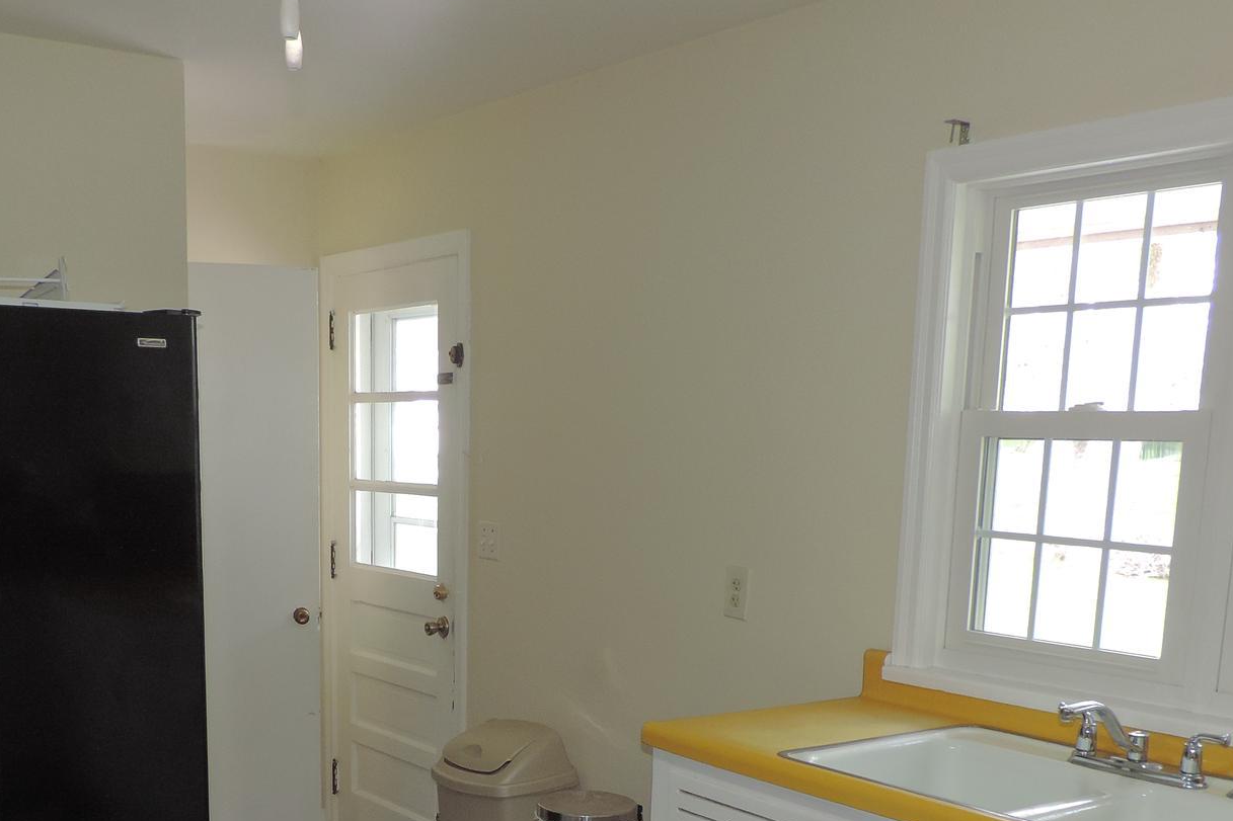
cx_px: 497
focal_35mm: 42
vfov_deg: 30.6
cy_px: 729
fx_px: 1438
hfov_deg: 46.2
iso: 200
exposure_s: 1/30
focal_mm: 4.3
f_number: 3
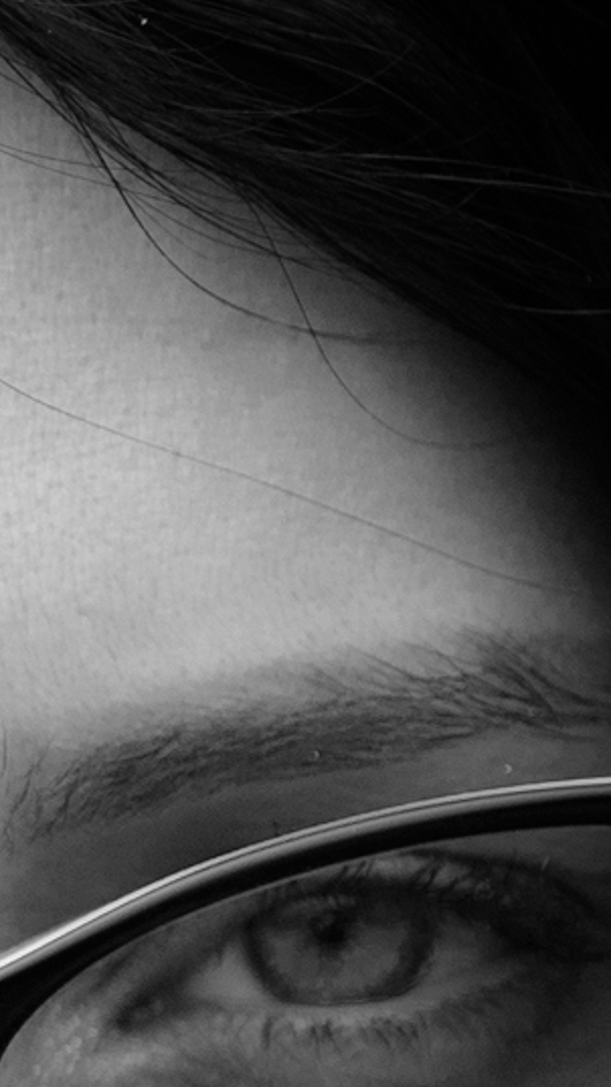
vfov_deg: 10.2
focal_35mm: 203
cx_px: -146
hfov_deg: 5.9
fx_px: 5846
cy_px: 1682
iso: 100
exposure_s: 1/250
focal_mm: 35
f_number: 1.8
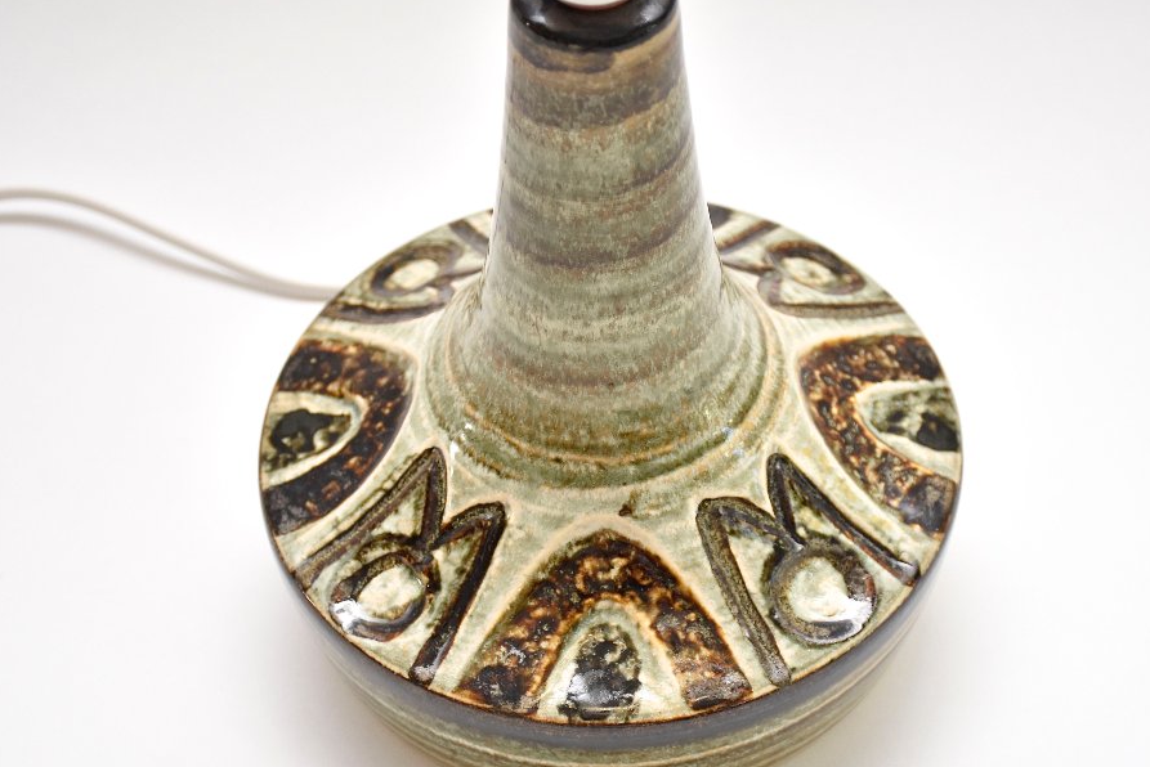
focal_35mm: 91
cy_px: 479
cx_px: 640
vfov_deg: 15.1
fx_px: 2897
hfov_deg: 22.4
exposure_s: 1/160
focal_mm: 45
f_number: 4.5
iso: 640
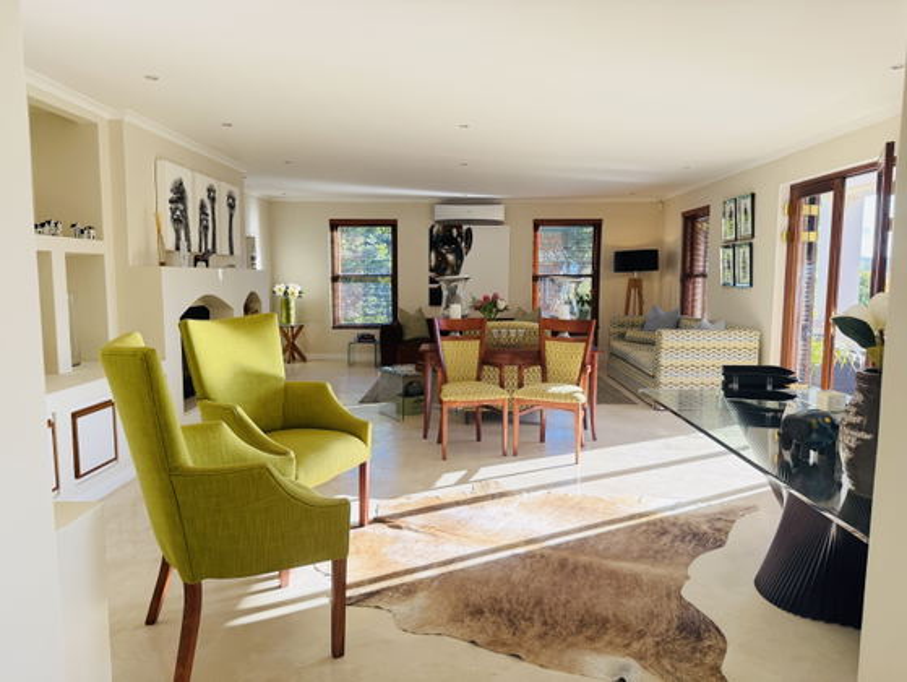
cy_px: 341
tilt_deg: -4.8
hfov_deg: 71.6
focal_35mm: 24
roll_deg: +0.2
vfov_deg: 56.9
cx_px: 454
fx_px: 629
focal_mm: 6.76
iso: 100
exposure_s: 1/339
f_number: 1.78
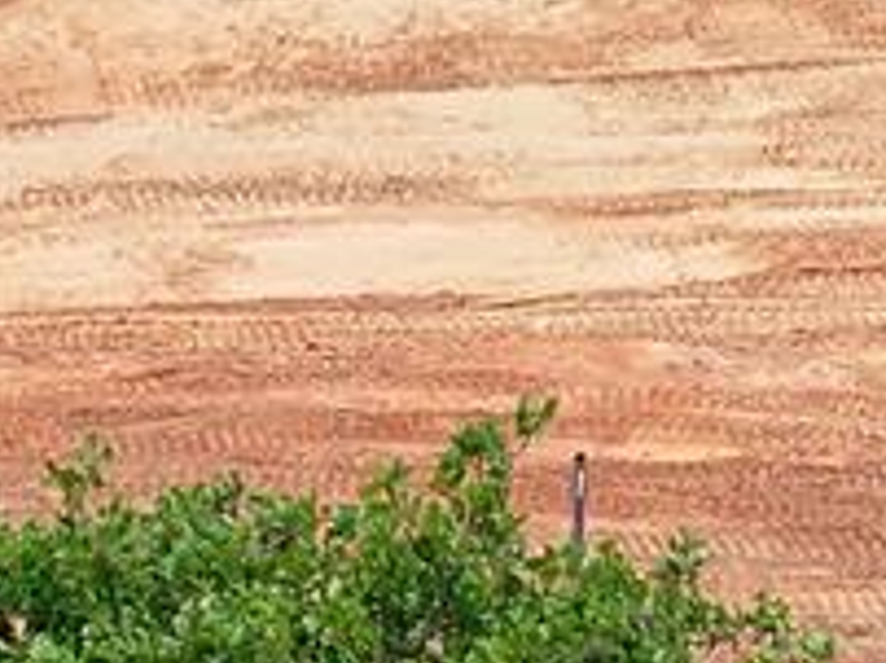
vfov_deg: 4.1
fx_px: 9075
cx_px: 162
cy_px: -988
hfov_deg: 5.6
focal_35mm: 355
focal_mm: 19.35
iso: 100
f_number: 2.8
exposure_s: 1/800
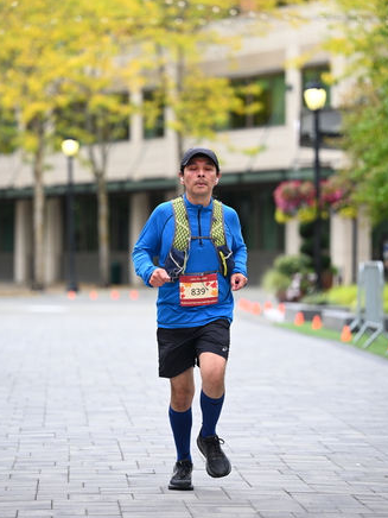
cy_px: 219
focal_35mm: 176
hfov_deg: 8.4
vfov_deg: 11.2
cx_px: 183
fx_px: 2630
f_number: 2.8
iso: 640
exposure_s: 1/1250
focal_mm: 145
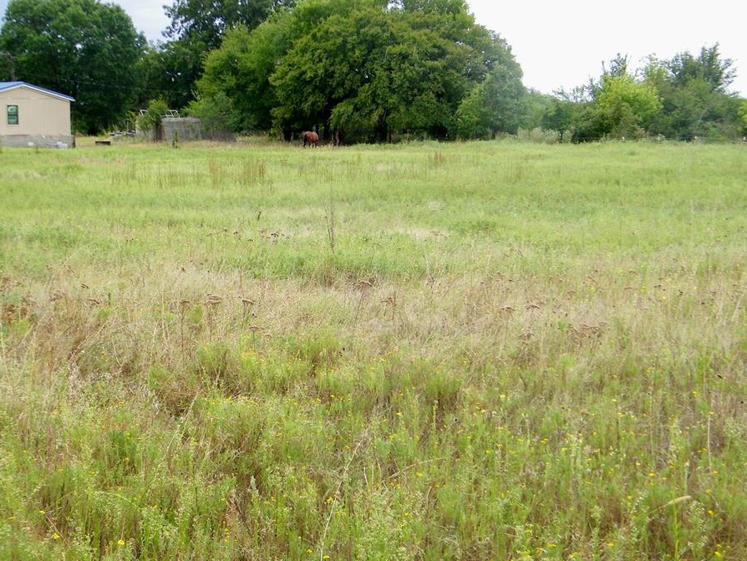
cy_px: 271
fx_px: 1533
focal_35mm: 71
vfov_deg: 20.7
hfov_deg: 27.4
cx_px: 333
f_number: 4.2
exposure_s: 1/160
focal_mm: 11.1
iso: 80
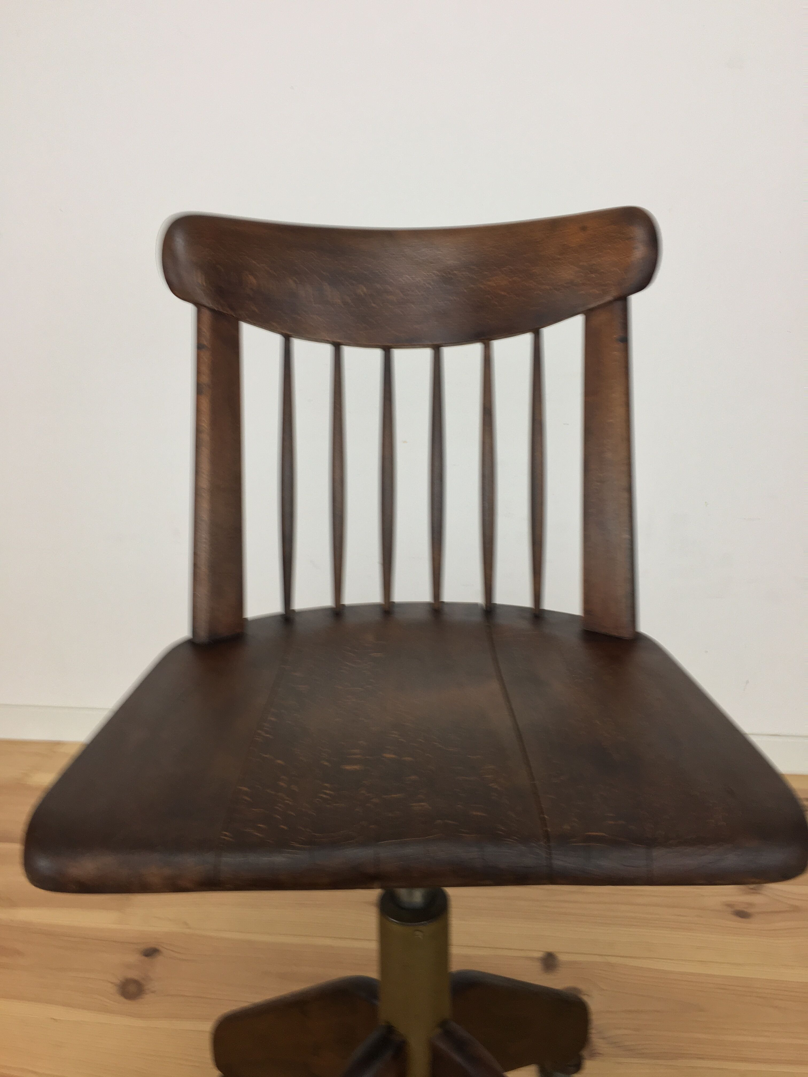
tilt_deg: -15.7
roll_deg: -0.9
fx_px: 903
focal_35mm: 29
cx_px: 404
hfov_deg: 48.2
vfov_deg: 61.7
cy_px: 538
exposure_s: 1/33
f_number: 2.2
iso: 32
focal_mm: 4.15
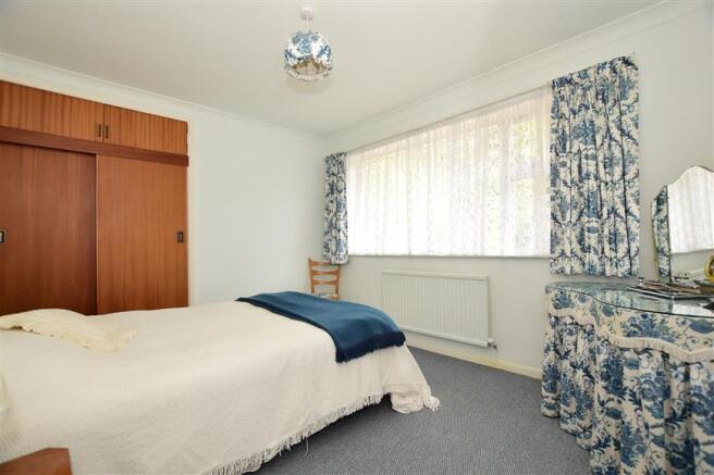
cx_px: 357
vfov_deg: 77.3
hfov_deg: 100.4
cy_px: 238
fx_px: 297
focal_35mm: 15
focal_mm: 10
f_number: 5
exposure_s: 1/40
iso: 200
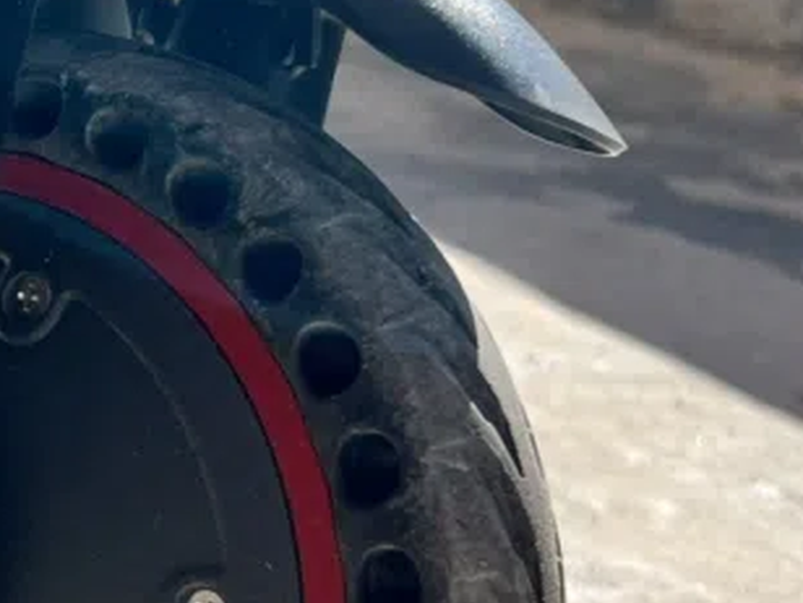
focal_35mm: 54
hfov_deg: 33.2
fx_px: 1253
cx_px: 39
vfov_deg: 27.0
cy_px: 321
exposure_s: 1/4274
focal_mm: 5.7
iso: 50
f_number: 1.5
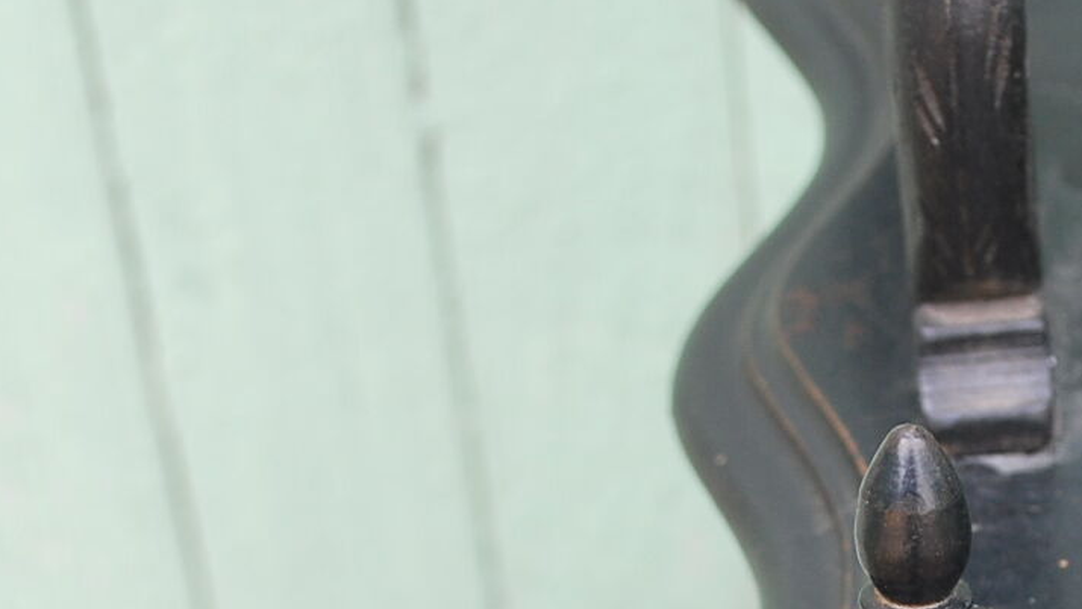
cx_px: 996
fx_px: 3673
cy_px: 794
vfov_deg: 9.3
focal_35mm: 128
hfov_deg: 16.5
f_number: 5
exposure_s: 1/100
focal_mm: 30
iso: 200
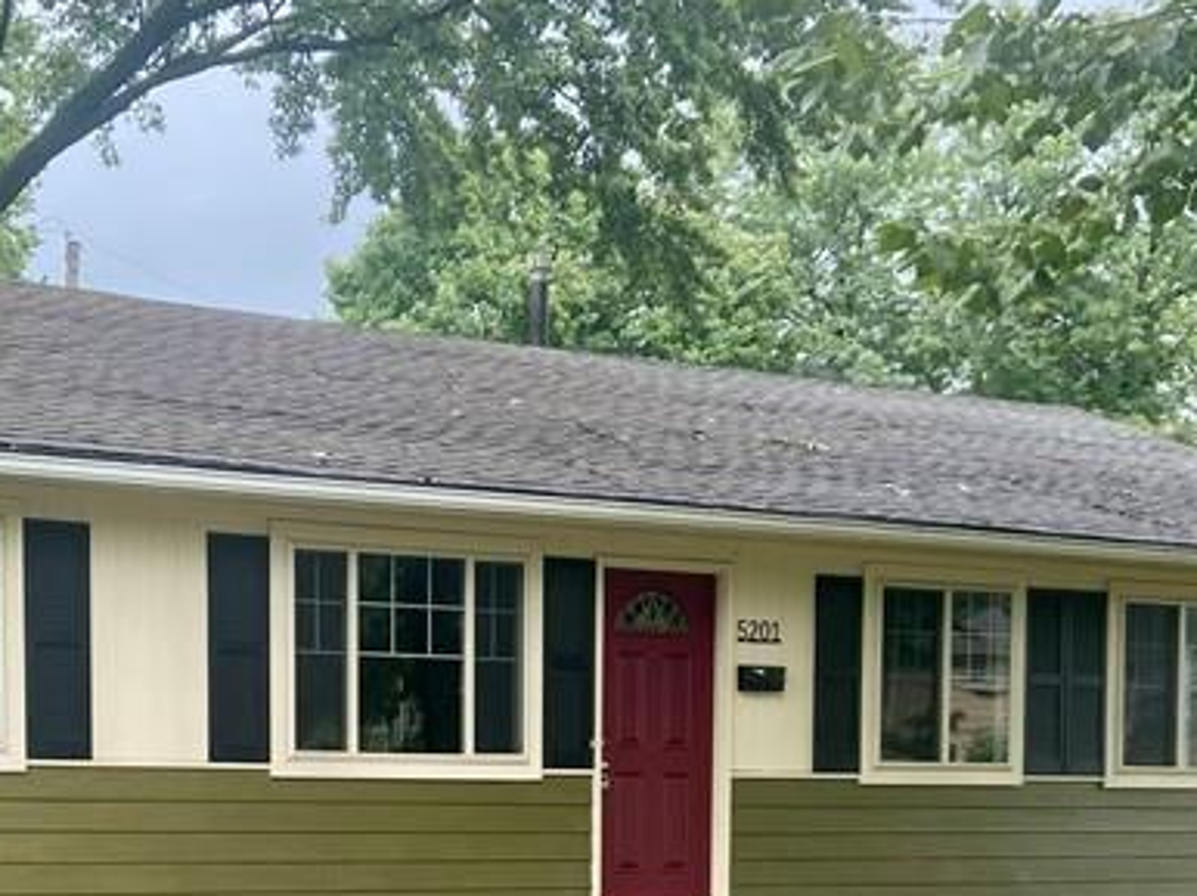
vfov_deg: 20.4
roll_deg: +0.5
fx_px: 2384
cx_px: 291
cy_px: 964
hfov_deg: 27.8
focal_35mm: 69
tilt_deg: -5.7
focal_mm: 4.25
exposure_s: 1/303
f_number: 1.8
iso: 32
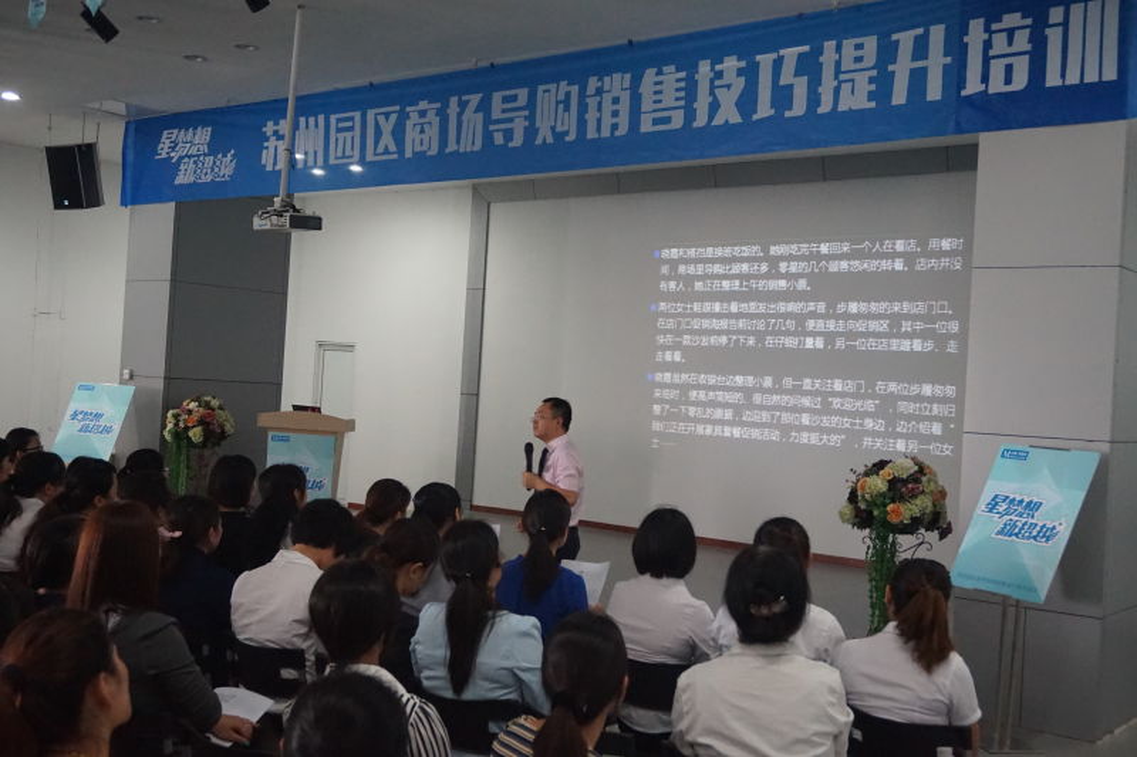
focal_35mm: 40
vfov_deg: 33.0
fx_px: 1279
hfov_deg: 47.9
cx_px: 568
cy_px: 378
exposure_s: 1/80
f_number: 4.5
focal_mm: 27
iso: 3200
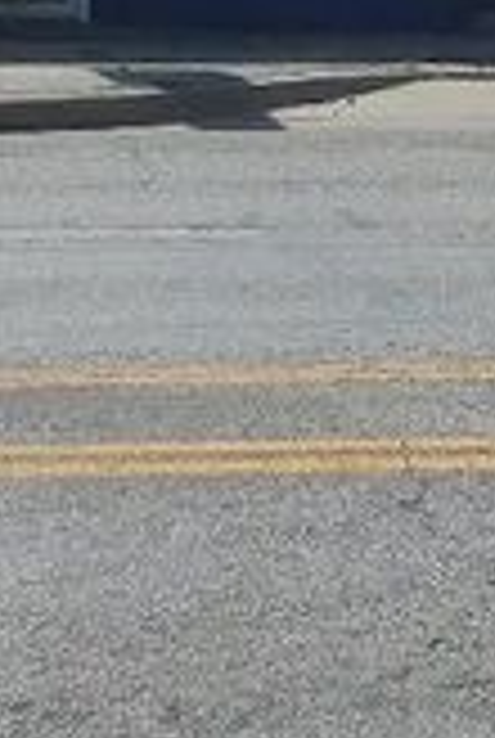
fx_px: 3327
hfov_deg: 8.5
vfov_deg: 12.6
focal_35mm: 162
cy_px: 130
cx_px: 459
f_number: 6.2
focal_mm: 4.5
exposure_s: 1/640
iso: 125
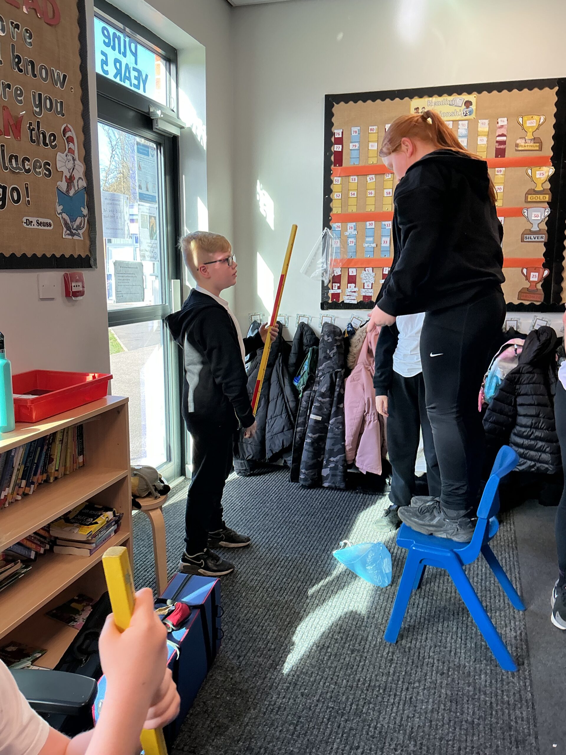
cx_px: 283
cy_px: 378
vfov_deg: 61.7
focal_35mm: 29
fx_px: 632
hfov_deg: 48.2
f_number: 1.8
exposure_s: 1/120
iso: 40
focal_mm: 3
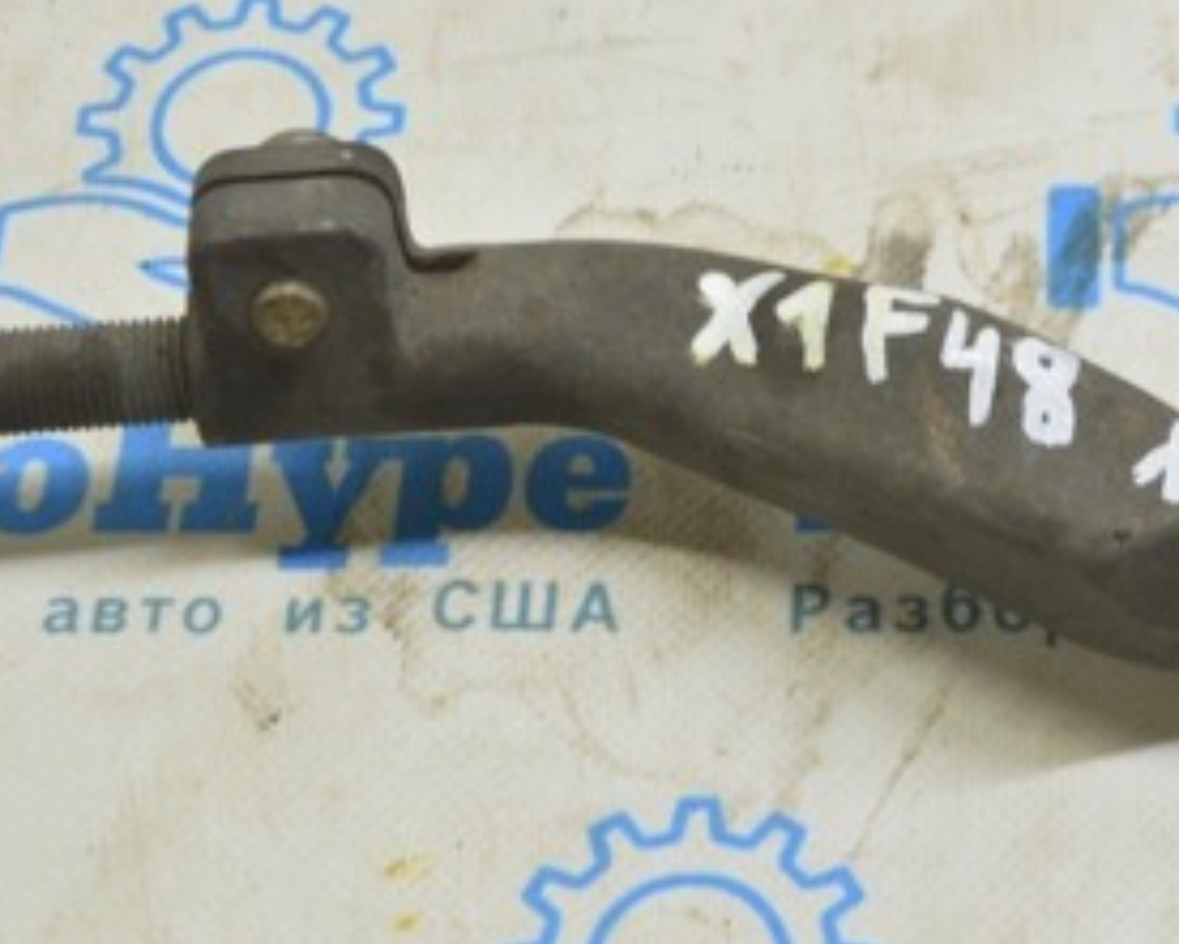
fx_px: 3875
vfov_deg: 13.8
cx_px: 1068
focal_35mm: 111
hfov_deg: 17.1
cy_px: 233
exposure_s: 1/20
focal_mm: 34
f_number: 5.6
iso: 400
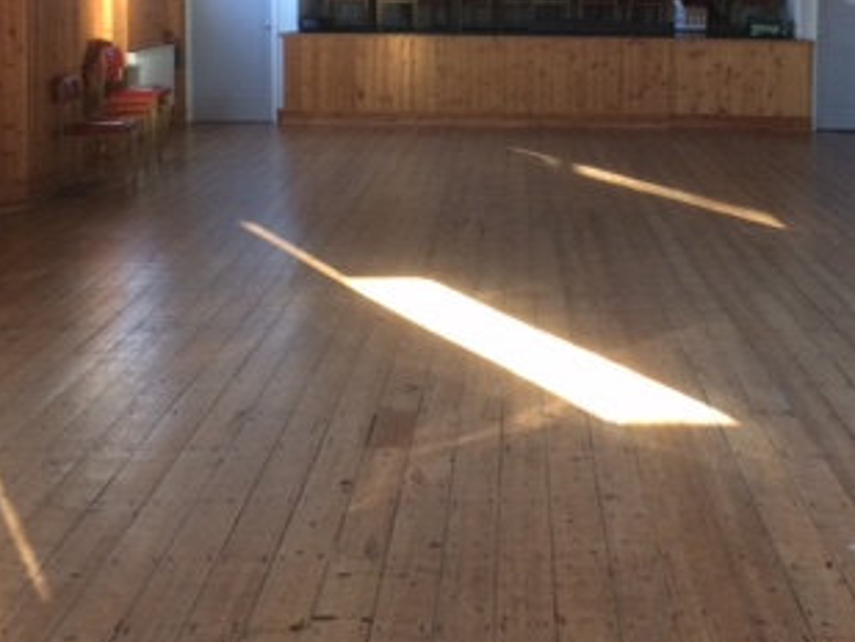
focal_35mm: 60
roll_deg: -0.7
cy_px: 64
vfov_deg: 23.8
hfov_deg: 32.0
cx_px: 528
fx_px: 1483
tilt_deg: -4.7
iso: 80
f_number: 2.2
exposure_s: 1/33
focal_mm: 4.15
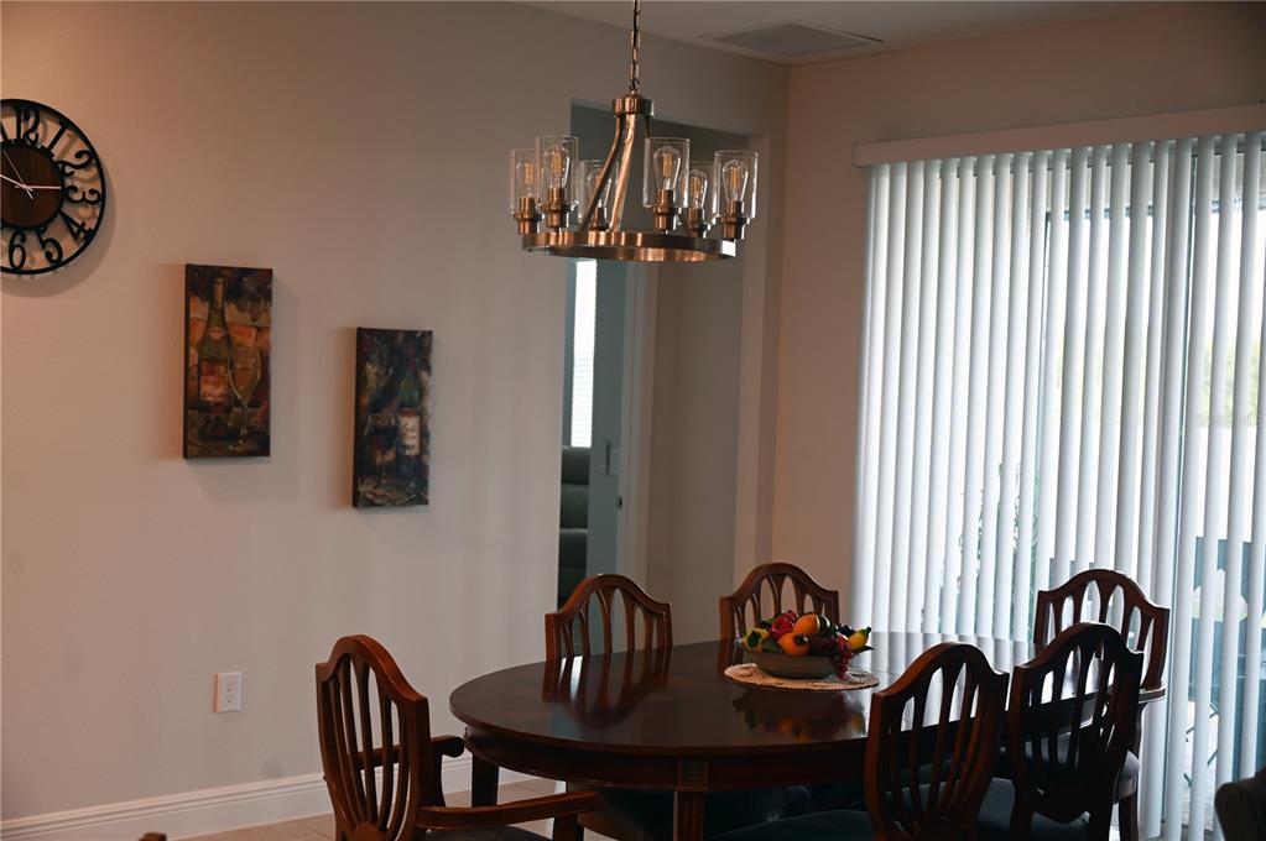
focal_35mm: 48
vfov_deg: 28.0
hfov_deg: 41.1
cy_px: 420
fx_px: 1686
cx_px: 633
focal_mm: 48
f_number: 4.2
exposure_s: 1/50
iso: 400
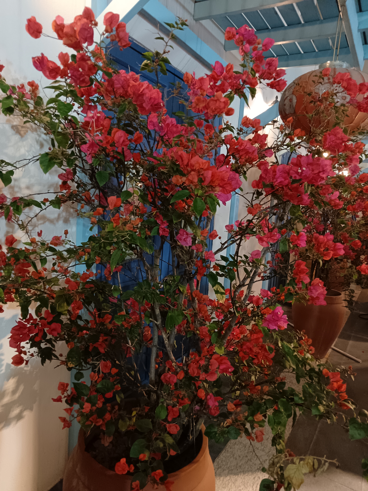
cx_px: 184
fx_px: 354
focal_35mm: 25
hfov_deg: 54.9
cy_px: 246
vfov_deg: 69.4
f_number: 1.8
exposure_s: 1/25
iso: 2719
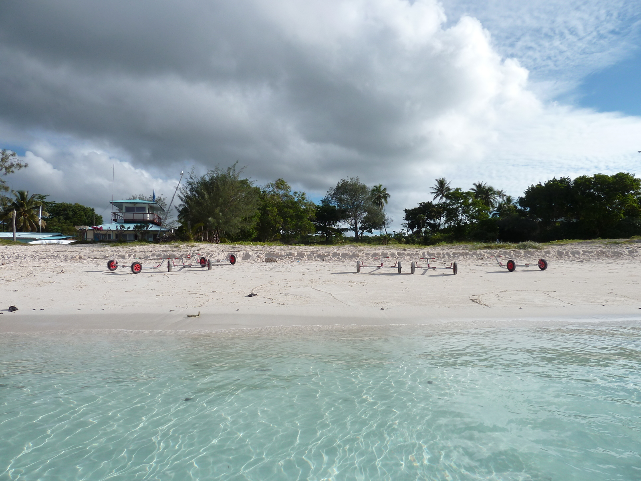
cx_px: 320
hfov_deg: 69.4
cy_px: 240
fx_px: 463
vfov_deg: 54.9
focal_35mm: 25
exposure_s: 1/1300
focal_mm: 4.1
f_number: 3.3
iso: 80
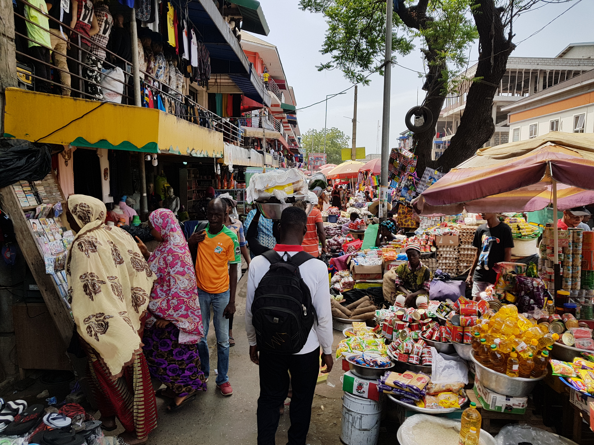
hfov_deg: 67.3
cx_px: 297
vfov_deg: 53.1
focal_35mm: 26
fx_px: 446
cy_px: 222
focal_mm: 4.2
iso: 40
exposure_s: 1/2104
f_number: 1.7
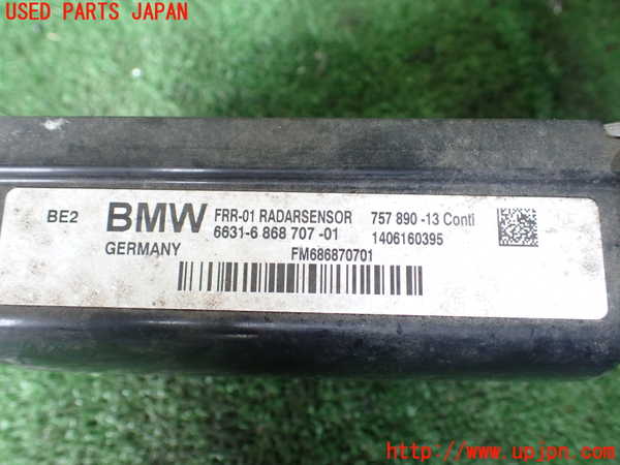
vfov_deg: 46.8
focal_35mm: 30
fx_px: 537
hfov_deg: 60.0
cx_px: 310
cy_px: 232
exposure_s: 1/125
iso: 800
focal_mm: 5.4
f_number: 2.3
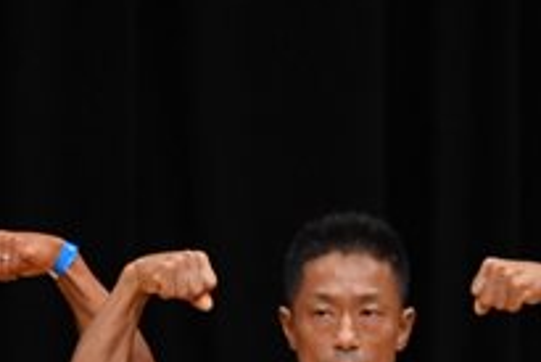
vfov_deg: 1.2
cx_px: 513
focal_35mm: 1131
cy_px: 626
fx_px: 17008
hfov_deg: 1.8
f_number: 5.6
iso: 2500
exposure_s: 1/400
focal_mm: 200
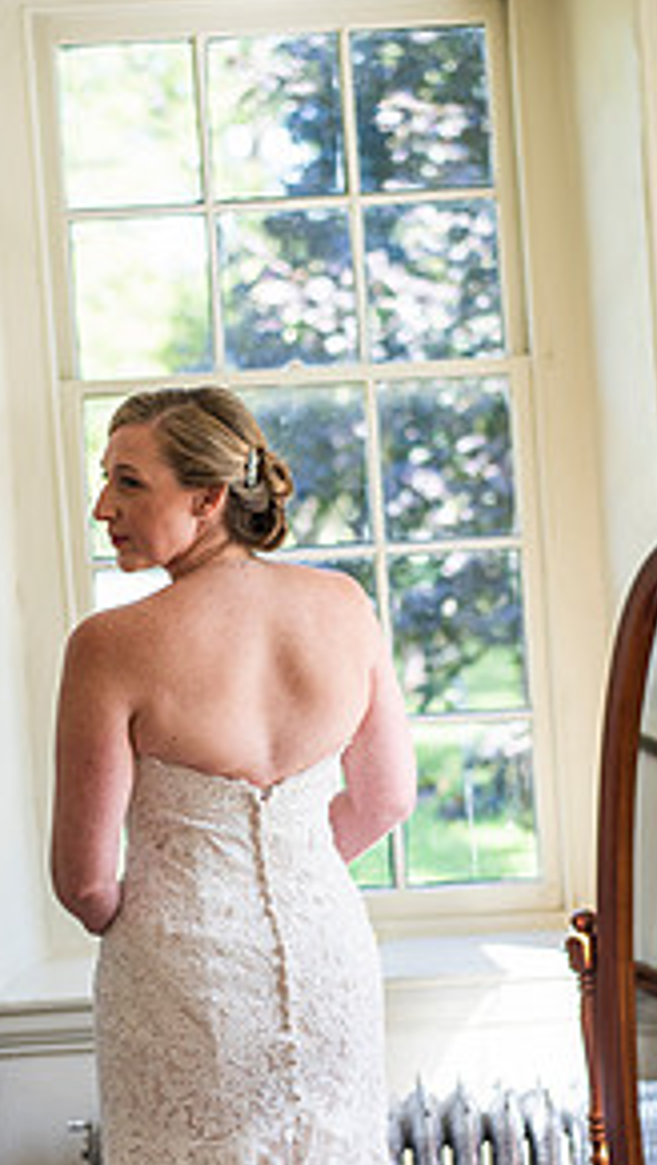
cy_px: 737
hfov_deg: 14.9
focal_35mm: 81
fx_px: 2505
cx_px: 268
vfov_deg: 26.1
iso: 640
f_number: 2.2
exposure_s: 1/1000
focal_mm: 50
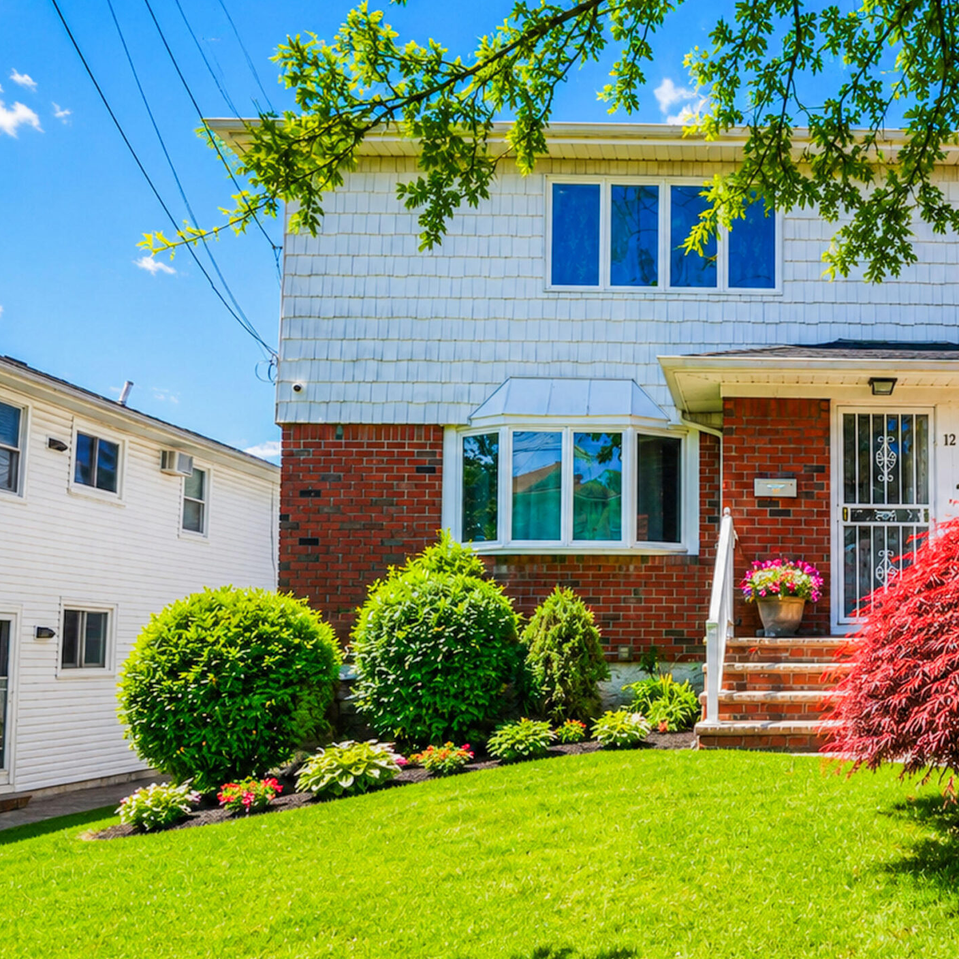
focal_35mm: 34
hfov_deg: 46.0
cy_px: 534
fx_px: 1066
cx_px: 767
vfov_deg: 48.4
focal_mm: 22
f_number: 8
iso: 100
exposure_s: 1/125
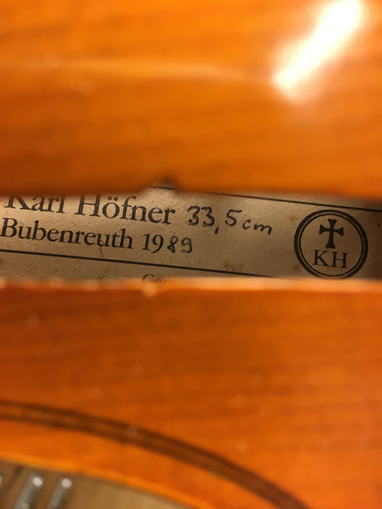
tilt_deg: -63.0
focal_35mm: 29
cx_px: 191
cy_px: 254
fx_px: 427
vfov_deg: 61.7
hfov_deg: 48.2
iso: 200
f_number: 2.2
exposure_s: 1/33
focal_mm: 4.15
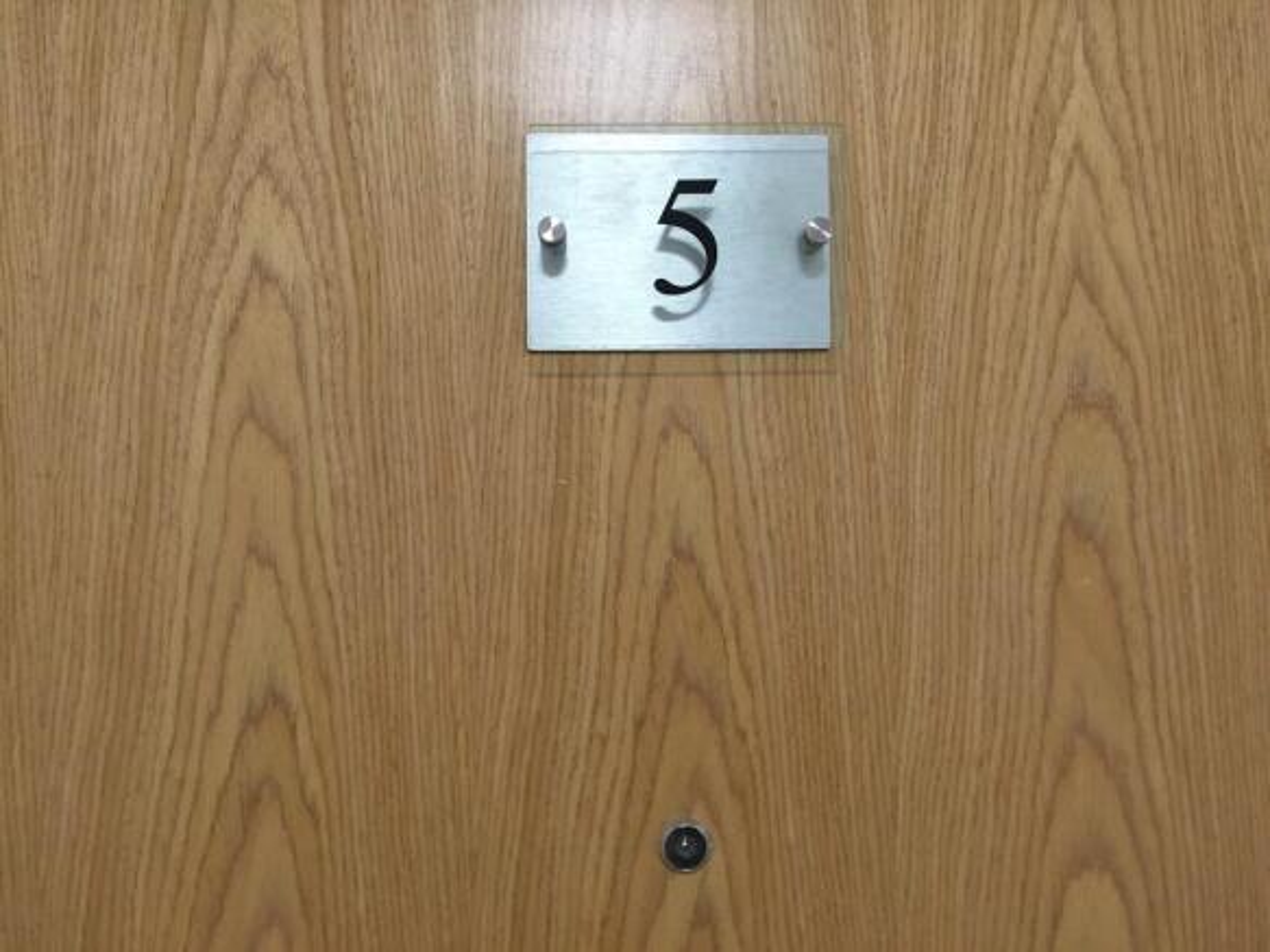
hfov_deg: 61.7
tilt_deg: -0.1
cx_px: 635
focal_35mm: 29
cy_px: 476
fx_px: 1064
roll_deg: +0.4
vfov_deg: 48.2
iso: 64
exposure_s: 1/33
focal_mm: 4.15
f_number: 2.2
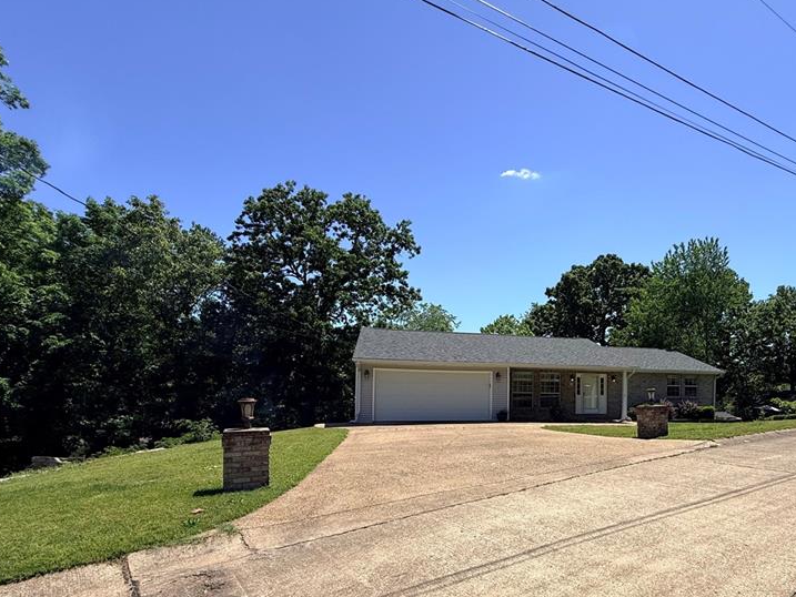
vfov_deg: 64.7
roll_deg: -0.7
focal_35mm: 20
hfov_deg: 78.9
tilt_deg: +0.6
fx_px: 460
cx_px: 534
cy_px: 384
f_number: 2.2
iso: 50
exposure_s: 1/2237
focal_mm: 2.22
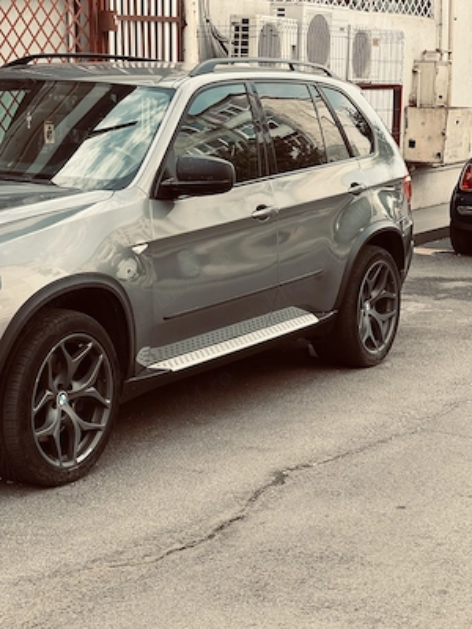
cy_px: 314
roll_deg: -0.3
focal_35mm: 77
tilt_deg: -7.9
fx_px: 1400
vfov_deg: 25.3
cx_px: 236
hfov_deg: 19.1
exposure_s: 1/121
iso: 25
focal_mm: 9
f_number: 2.8
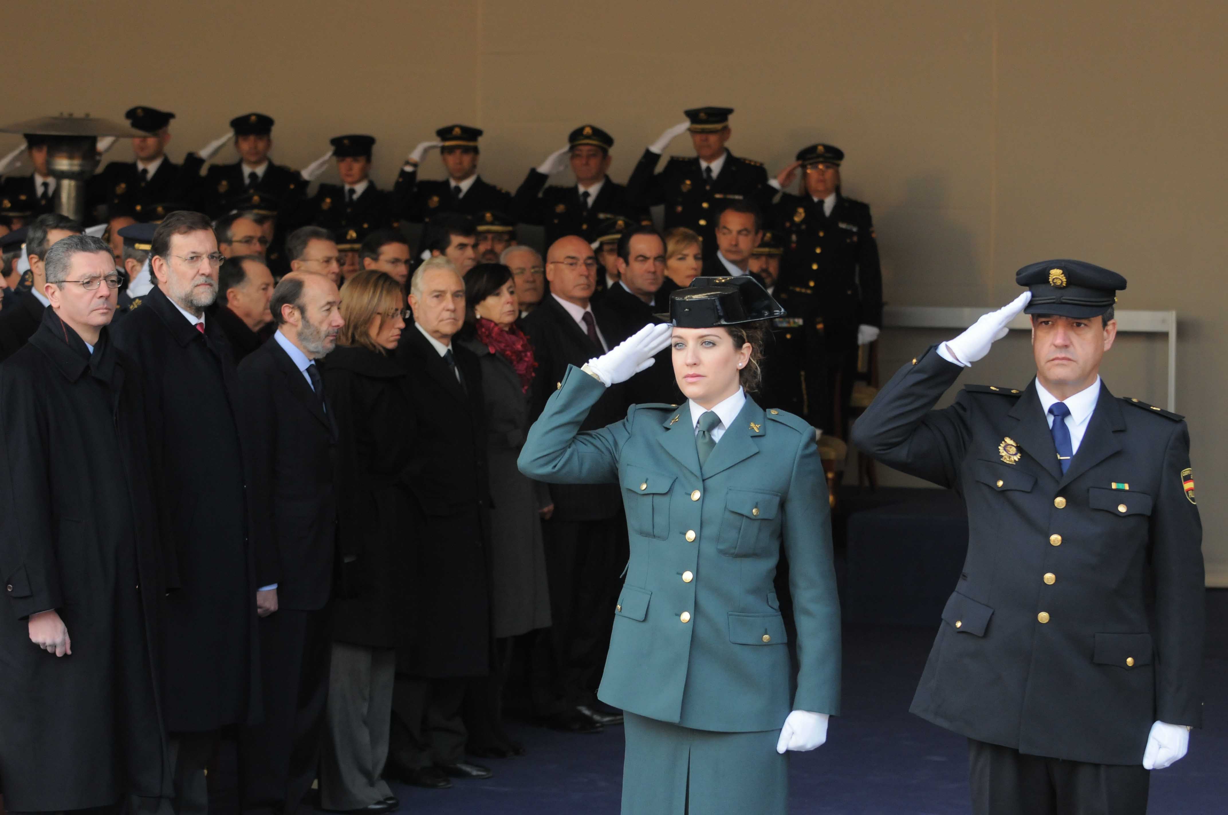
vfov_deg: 11.4
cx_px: 614
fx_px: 4088
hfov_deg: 17.1
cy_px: 408
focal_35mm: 120
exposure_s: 1/640
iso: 800
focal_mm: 80
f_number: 4
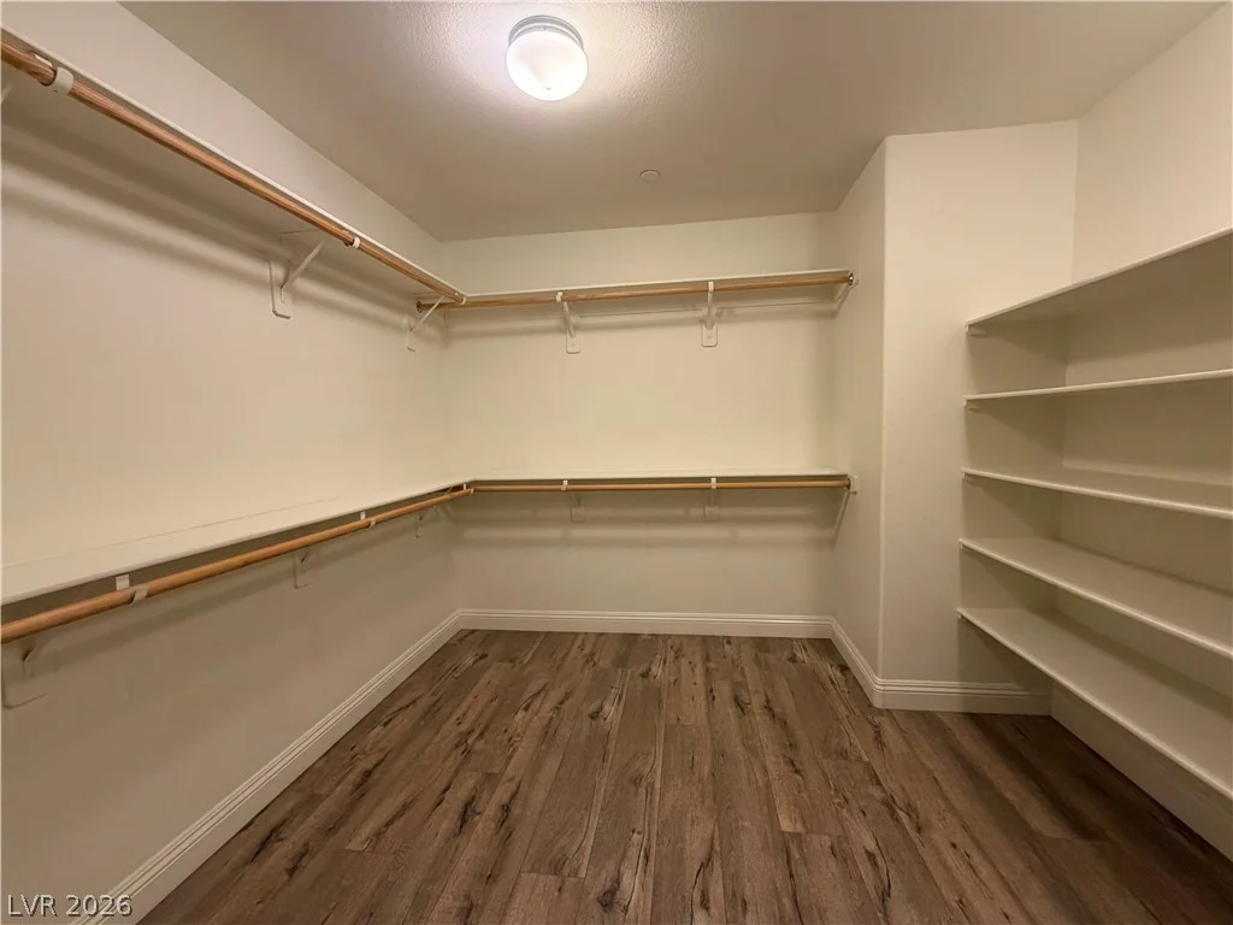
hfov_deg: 102.1
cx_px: 616
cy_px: 462
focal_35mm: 14
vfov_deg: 85.7
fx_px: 499
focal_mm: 2.22
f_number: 2.2
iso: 320
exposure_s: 1/60
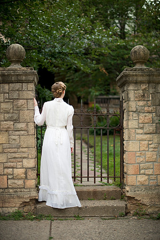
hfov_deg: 27.0
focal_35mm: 50
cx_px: 80
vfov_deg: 39.6
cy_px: 120
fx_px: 333
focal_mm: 50
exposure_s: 1/1000
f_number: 1.4
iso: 200
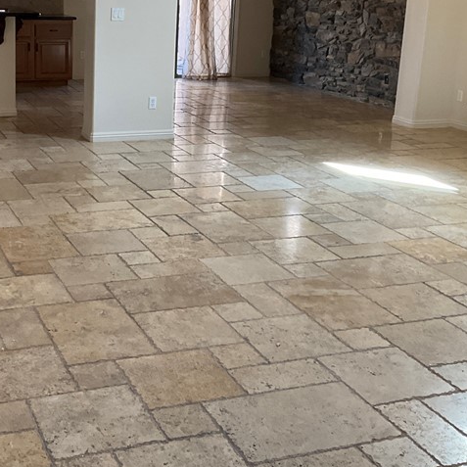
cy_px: 149
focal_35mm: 55
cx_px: 133
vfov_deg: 30.8
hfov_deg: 30.7
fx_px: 839
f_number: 1.8
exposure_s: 1/60
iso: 100
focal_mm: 3
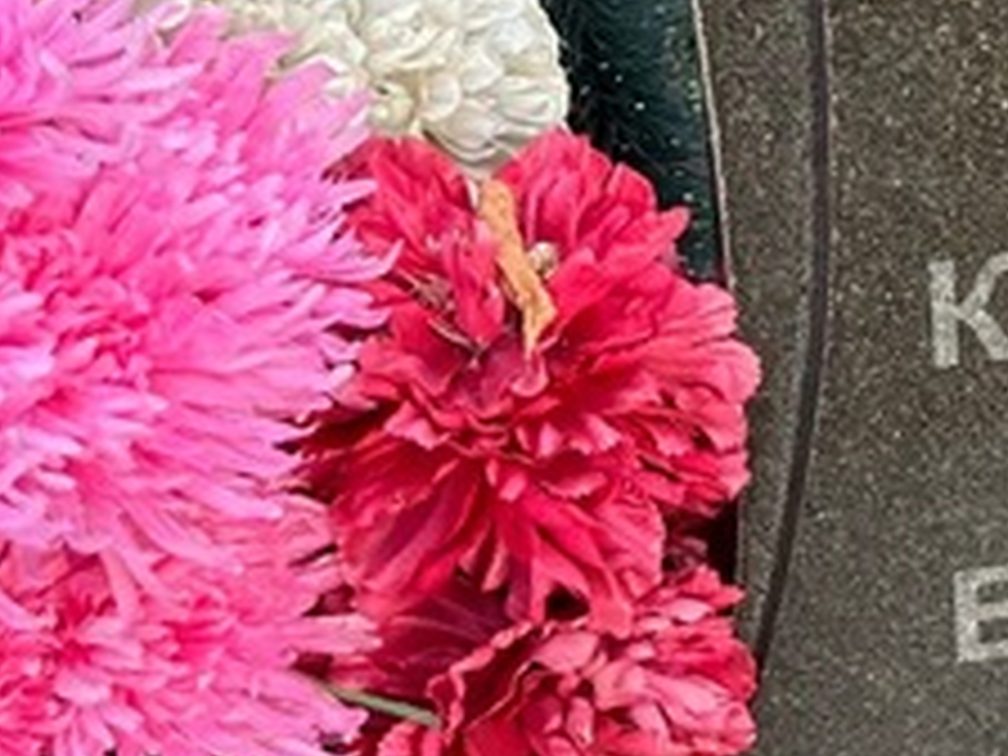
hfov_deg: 20.1
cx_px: 1116
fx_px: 2708
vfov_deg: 15.9
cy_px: 418
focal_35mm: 93
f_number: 1.5
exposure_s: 1/333
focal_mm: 5.7
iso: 50
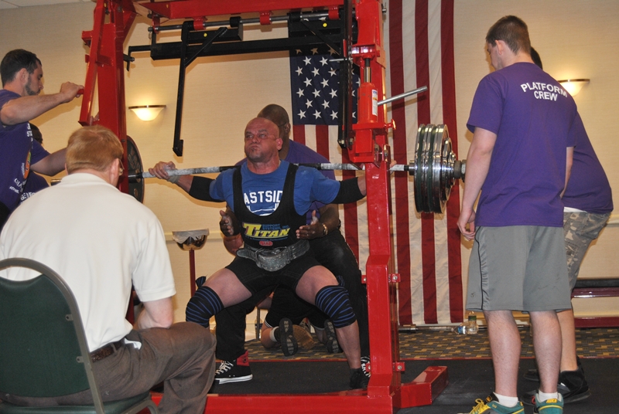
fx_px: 1085
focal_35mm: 63
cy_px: 207
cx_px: 310
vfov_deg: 21.6
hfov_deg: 31.8
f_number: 5
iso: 200
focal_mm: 42
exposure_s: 1/60
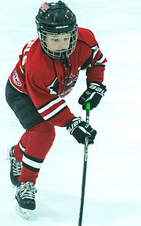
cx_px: 89
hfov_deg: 4.0
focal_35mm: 329
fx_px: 2023
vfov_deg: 6.4
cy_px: 124
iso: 6400
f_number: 5.6
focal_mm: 160
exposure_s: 1/800
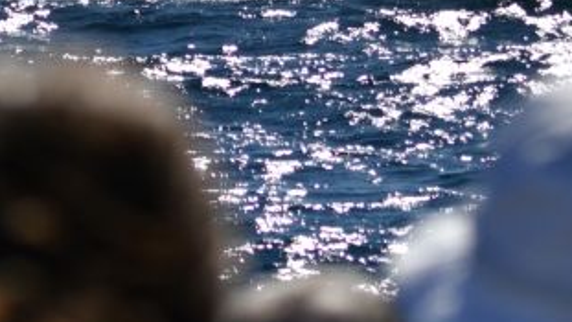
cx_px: 173
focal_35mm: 283
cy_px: -45
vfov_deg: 4.3
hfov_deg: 7.6
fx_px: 4293
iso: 360
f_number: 5
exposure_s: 1/8000
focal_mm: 105
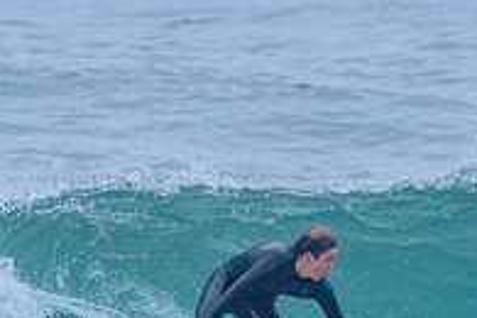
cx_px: 386
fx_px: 24193
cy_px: 326
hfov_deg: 1.1
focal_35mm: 1826
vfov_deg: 0.8
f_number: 5.6
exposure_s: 1/2000
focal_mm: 500
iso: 2500
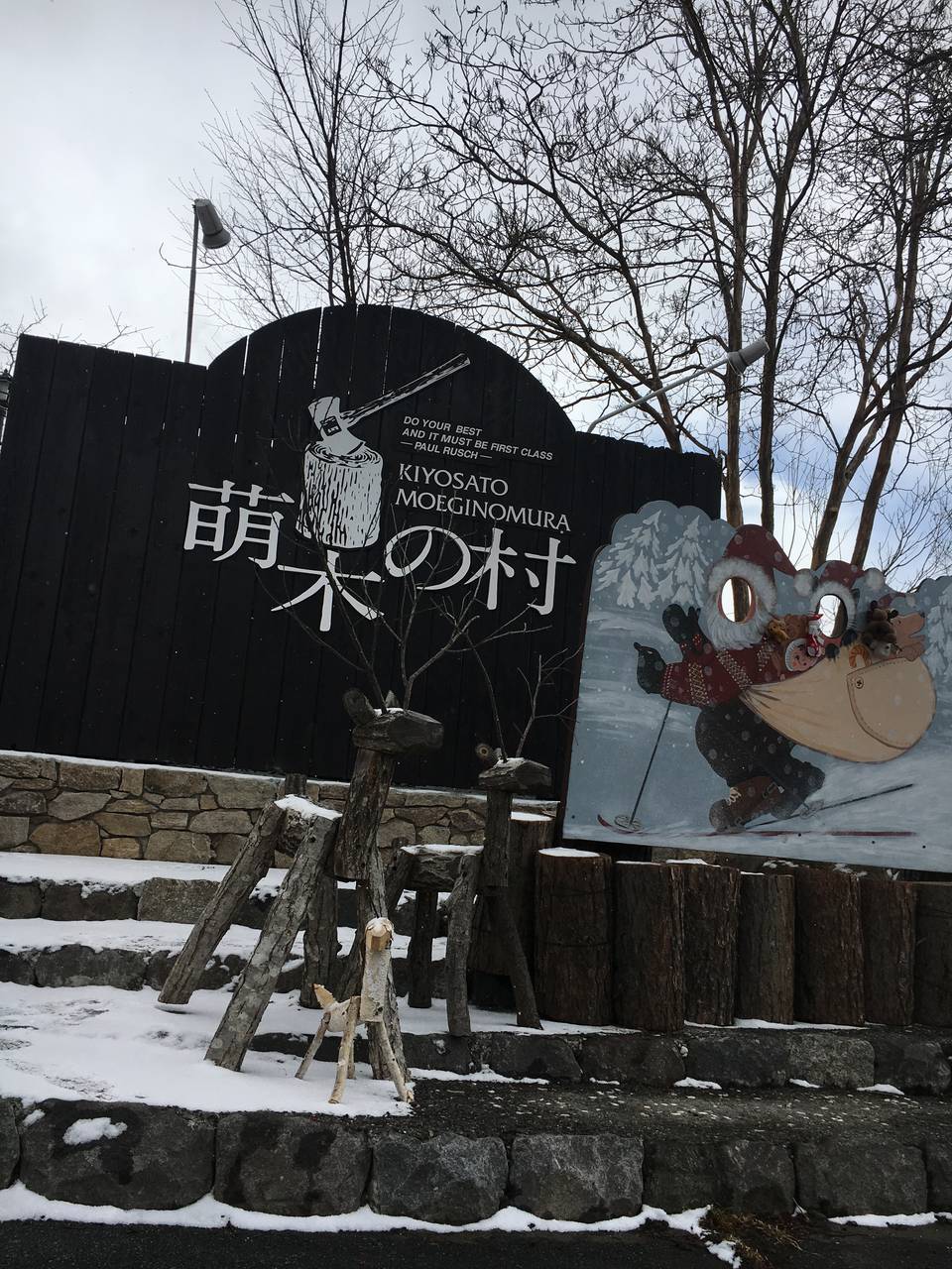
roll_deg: -2.6
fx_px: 1063
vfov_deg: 61.7
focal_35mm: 29
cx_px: 476
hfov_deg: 48.2
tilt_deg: +13.3
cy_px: 634
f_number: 2.2
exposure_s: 1/1350
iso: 25
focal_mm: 4.15
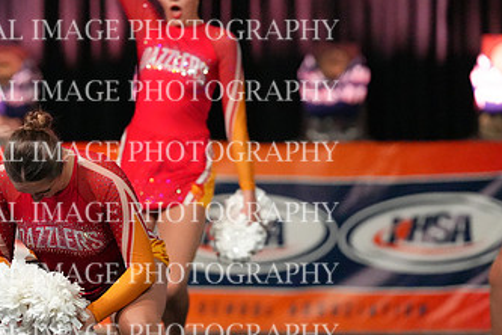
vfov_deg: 2.6
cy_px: 182
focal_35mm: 522
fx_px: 7278
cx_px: 121
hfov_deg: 3.9
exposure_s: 1/1250
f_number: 3.5
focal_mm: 300
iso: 16000
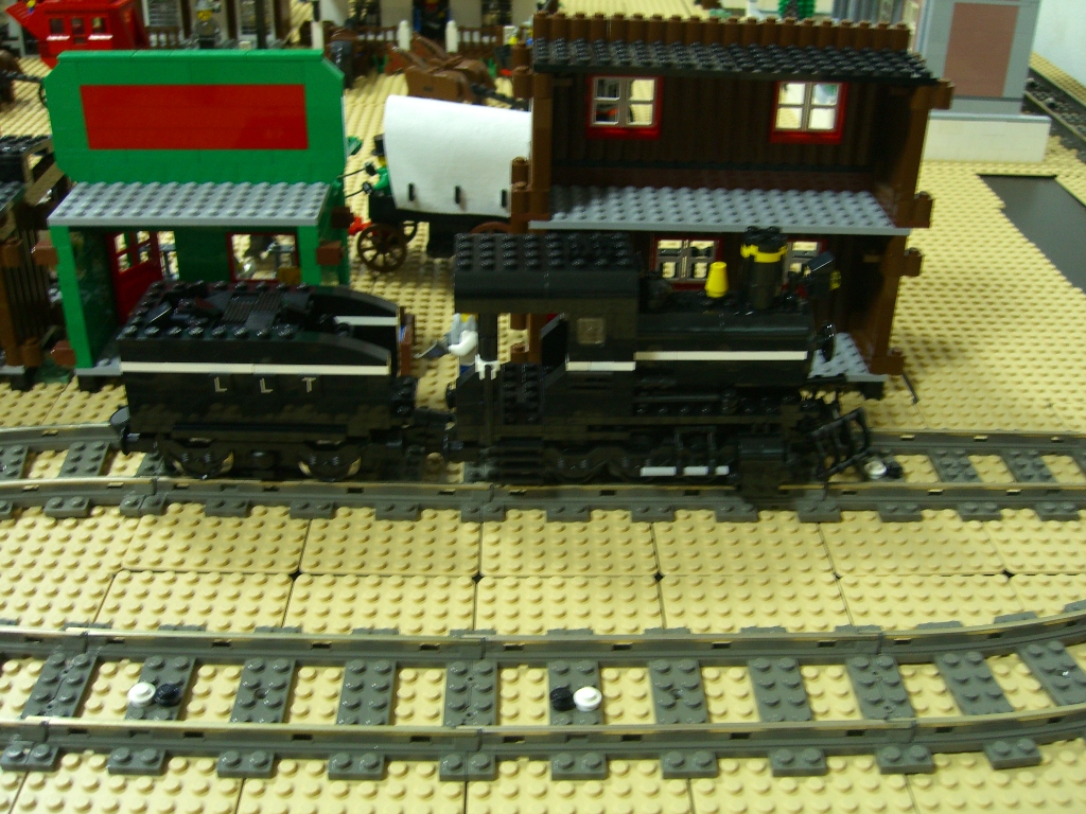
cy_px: 407
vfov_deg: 37.7
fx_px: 1192
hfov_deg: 49.0
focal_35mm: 38
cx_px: 543
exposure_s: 1/8
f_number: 2.8
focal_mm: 7.9
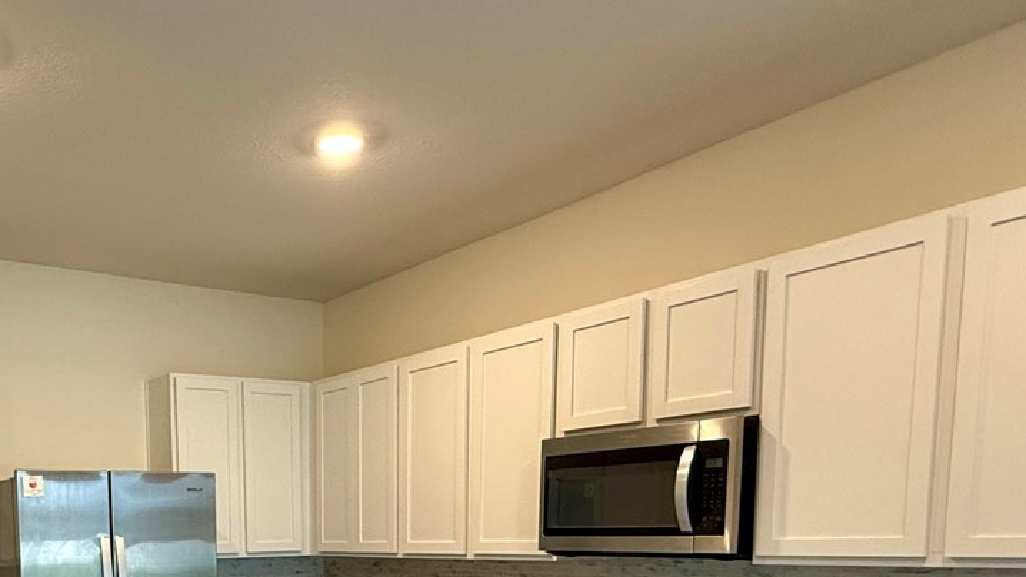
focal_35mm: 34
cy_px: 650
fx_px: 925
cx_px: 239
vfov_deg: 30.6
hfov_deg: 54.9
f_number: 2.2
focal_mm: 2.22
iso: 250
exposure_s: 1/60
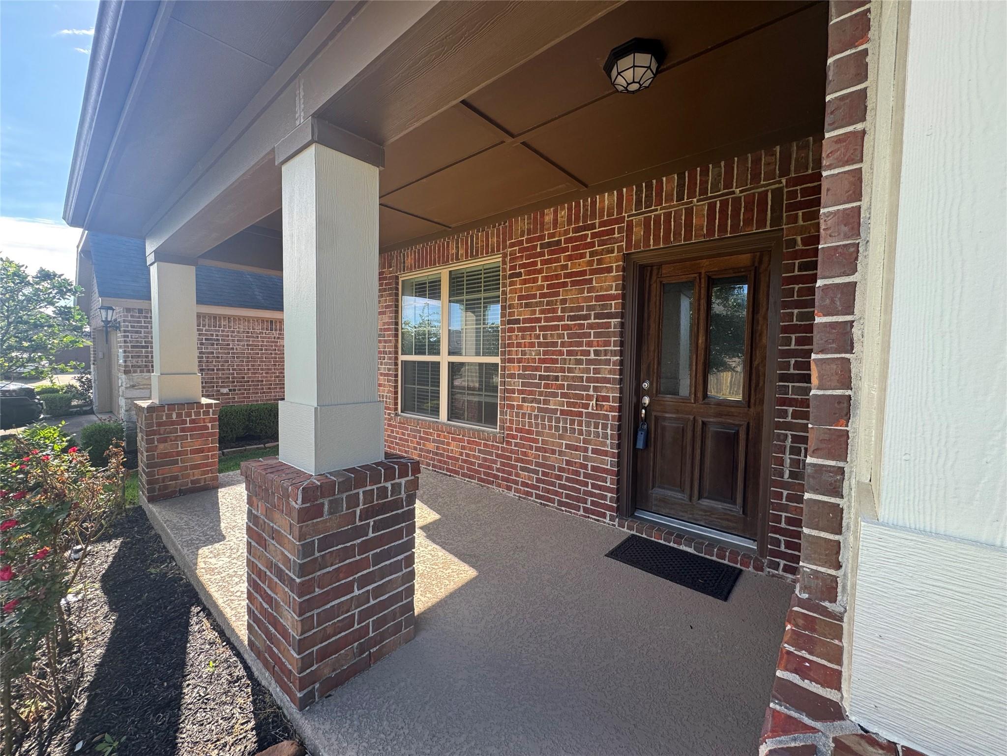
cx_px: 504
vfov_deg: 85.7
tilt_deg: -3.6
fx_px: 407
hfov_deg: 102.1
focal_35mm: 14
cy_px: 378
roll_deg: -1.3
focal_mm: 2.22
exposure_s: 1/182
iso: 40
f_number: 2.2
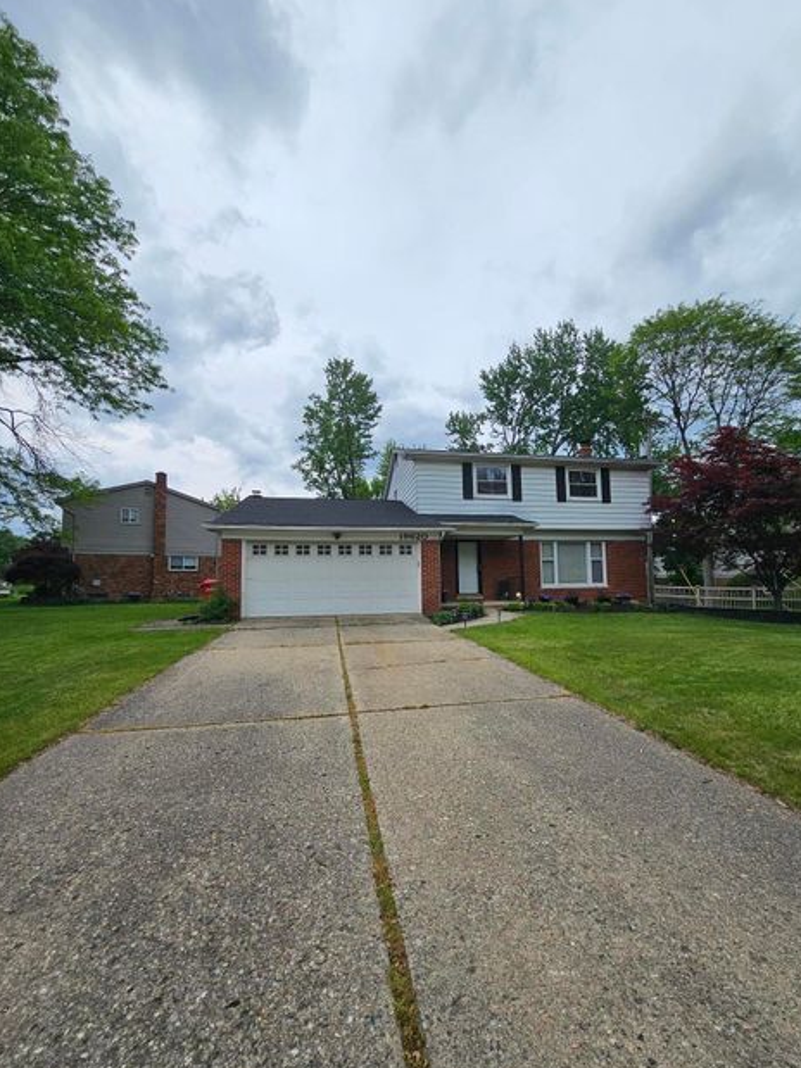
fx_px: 432
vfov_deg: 102.0
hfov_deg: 85.6
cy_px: 560
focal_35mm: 14
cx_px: 421
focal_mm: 2.2
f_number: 2.2
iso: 50
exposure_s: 1/3168
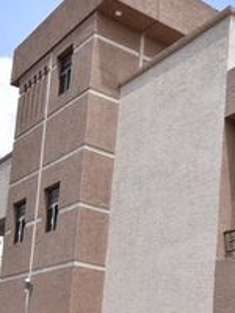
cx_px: 213
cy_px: 298
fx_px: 561
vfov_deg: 29.5
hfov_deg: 23.0
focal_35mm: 62
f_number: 8
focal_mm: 10
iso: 100
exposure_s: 1/125
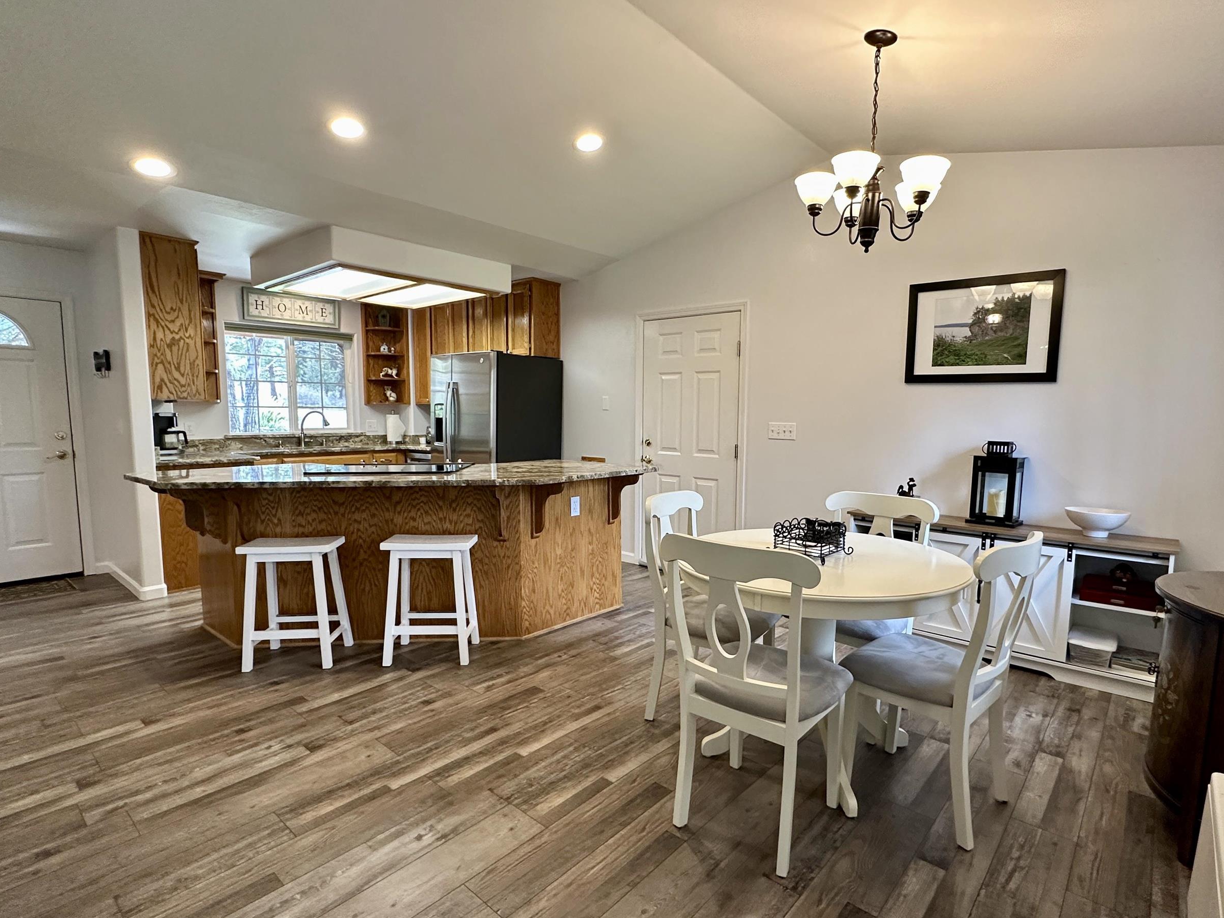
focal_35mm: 18
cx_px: 646
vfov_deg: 71.6
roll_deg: -0.9
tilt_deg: -5.2
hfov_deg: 87.7
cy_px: 475
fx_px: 637
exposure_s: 1/120
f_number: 2.2
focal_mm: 2.22
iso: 250
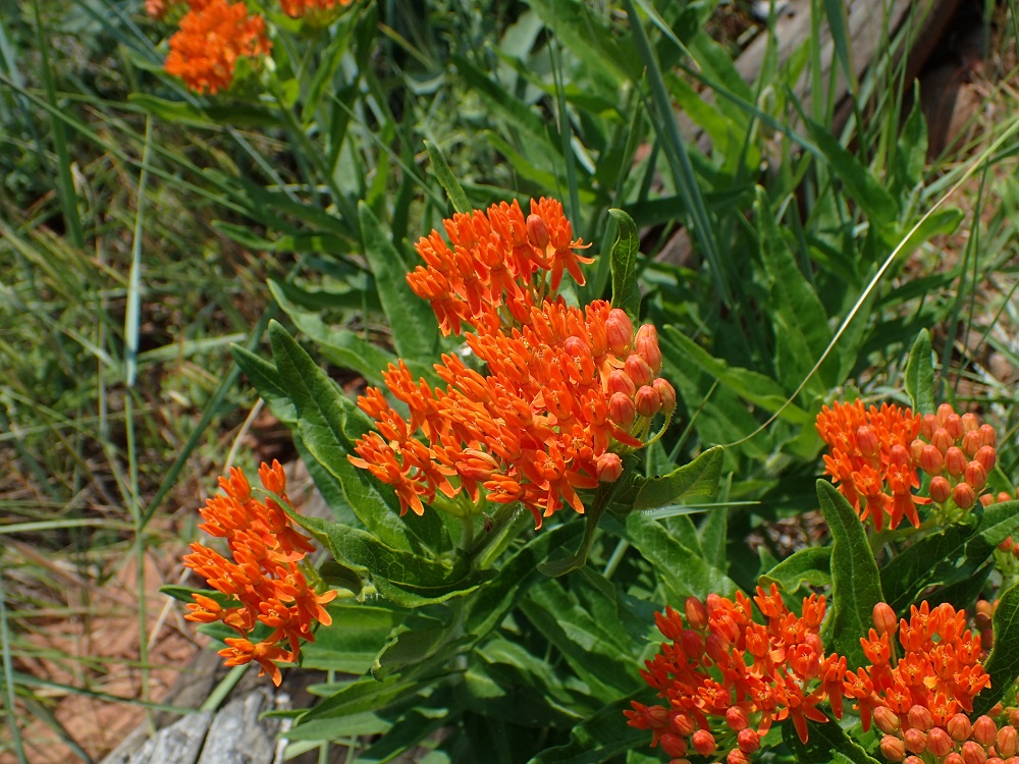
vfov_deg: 36.0
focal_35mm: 40
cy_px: 382
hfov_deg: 46.8
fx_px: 1177
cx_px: 510
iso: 100
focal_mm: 7.34
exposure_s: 1/800
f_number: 4
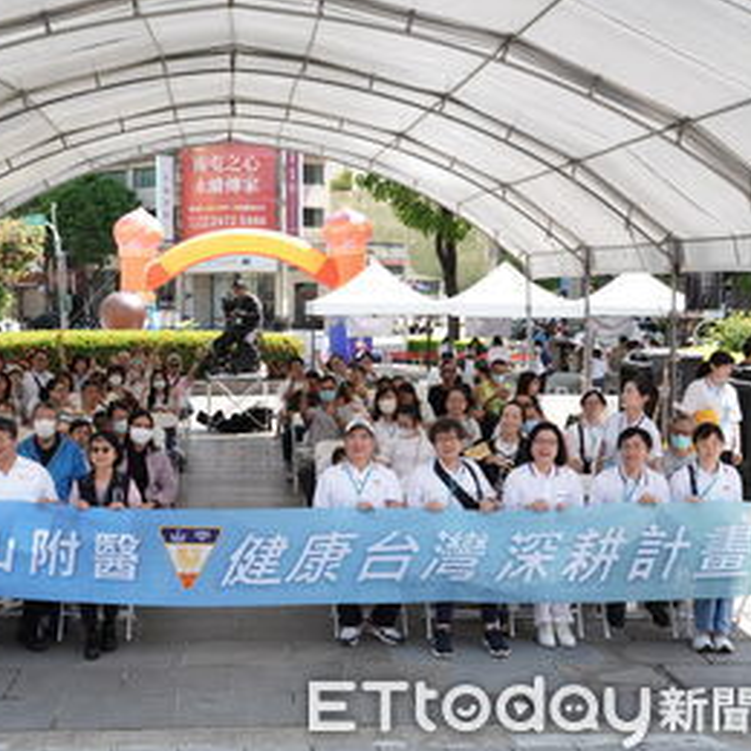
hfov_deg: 35.7
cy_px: 380
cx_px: 257
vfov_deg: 36.1
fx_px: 1154
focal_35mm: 47
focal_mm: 36
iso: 500
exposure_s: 1/250
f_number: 8
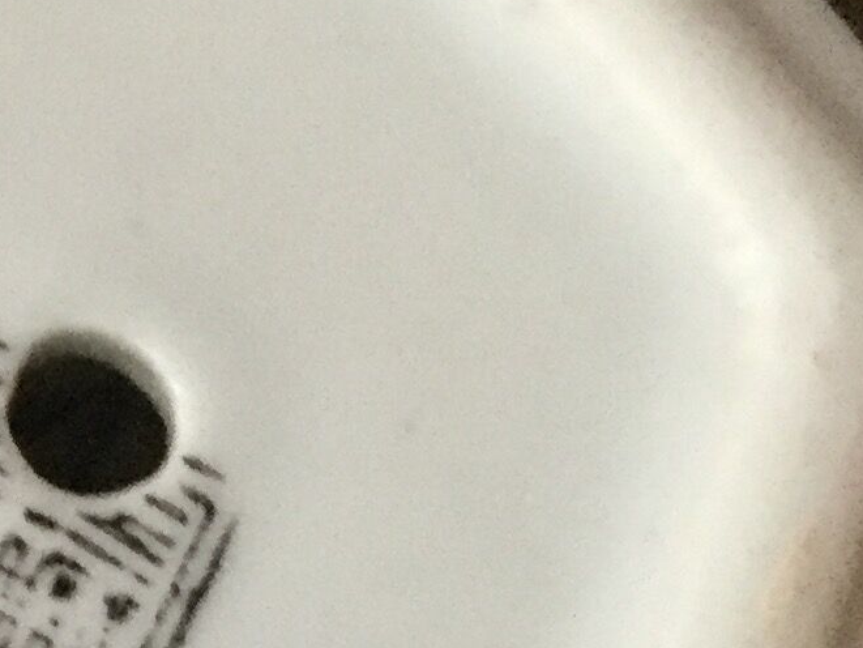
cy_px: 619
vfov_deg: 9.6
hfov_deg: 12.5
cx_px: -260
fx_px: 3815
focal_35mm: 153
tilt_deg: -57.8
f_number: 2.4
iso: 200
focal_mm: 3.3
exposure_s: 1/17
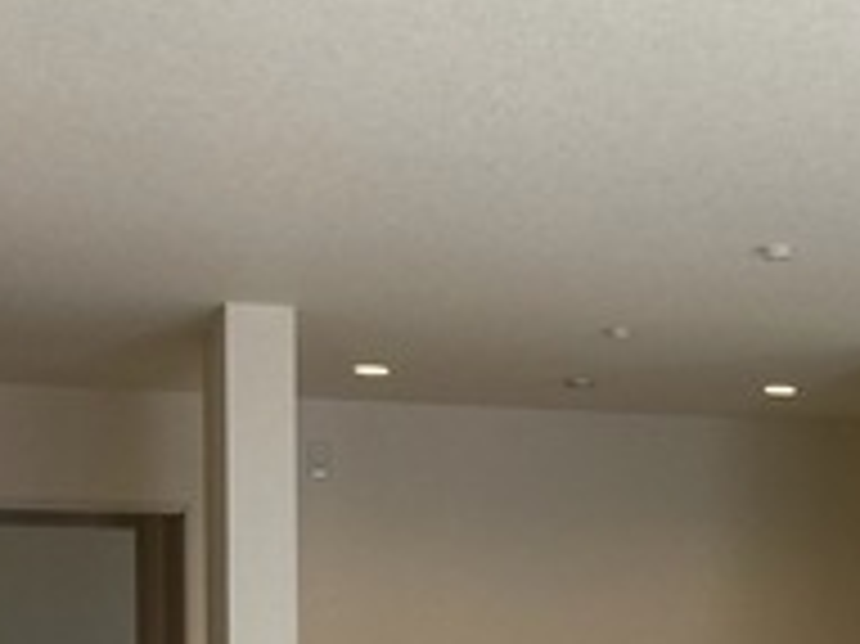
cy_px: 842
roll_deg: +0.1
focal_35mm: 94
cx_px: 738
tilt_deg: -5.0
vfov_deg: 15.0
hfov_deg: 20.5
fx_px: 2334
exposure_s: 1/121
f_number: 1.8
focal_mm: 3.99
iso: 80
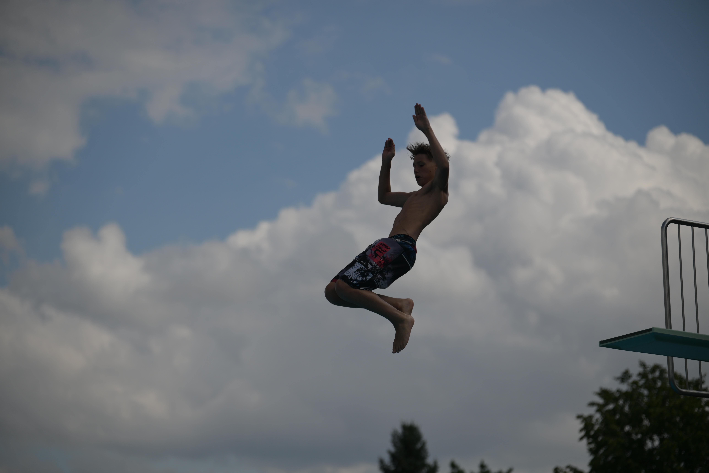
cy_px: 236
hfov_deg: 19.8
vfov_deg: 13.3
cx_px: 354
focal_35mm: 103
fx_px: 2028
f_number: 2.8
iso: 160
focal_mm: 103
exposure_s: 1/5000
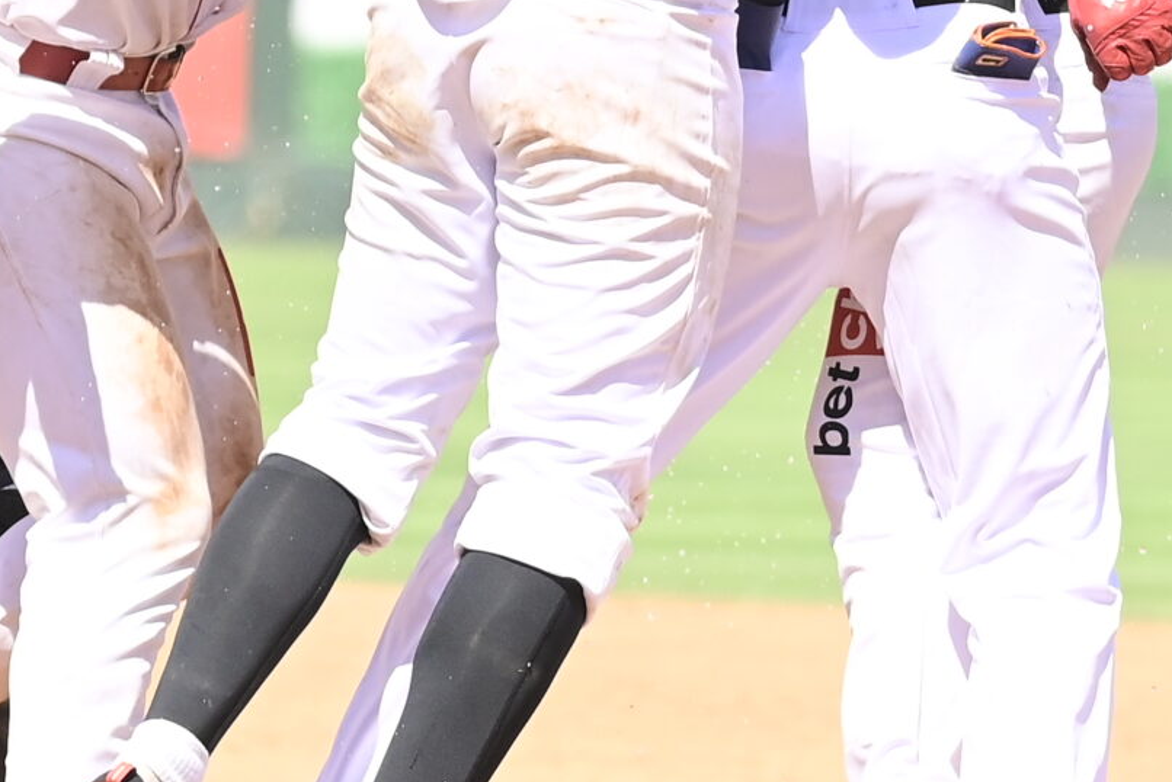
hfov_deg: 2.2
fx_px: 30188
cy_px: -149
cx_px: 244
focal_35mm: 927
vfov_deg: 1.5
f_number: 4.5
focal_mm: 195
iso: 800
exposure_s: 1/8000
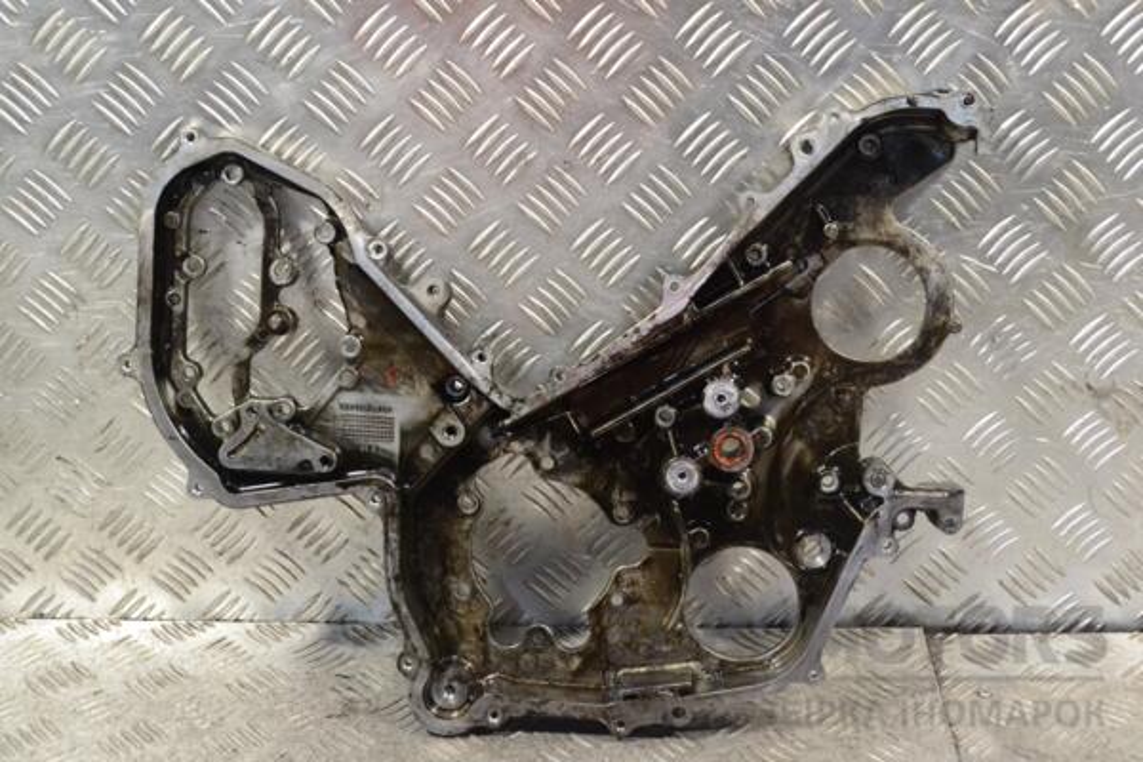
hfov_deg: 37.9
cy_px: 381
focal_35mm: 52
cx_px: 572
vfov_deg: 25.8
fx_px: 1667
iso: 3200
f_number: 7.1
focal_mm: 35
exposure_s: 1/200
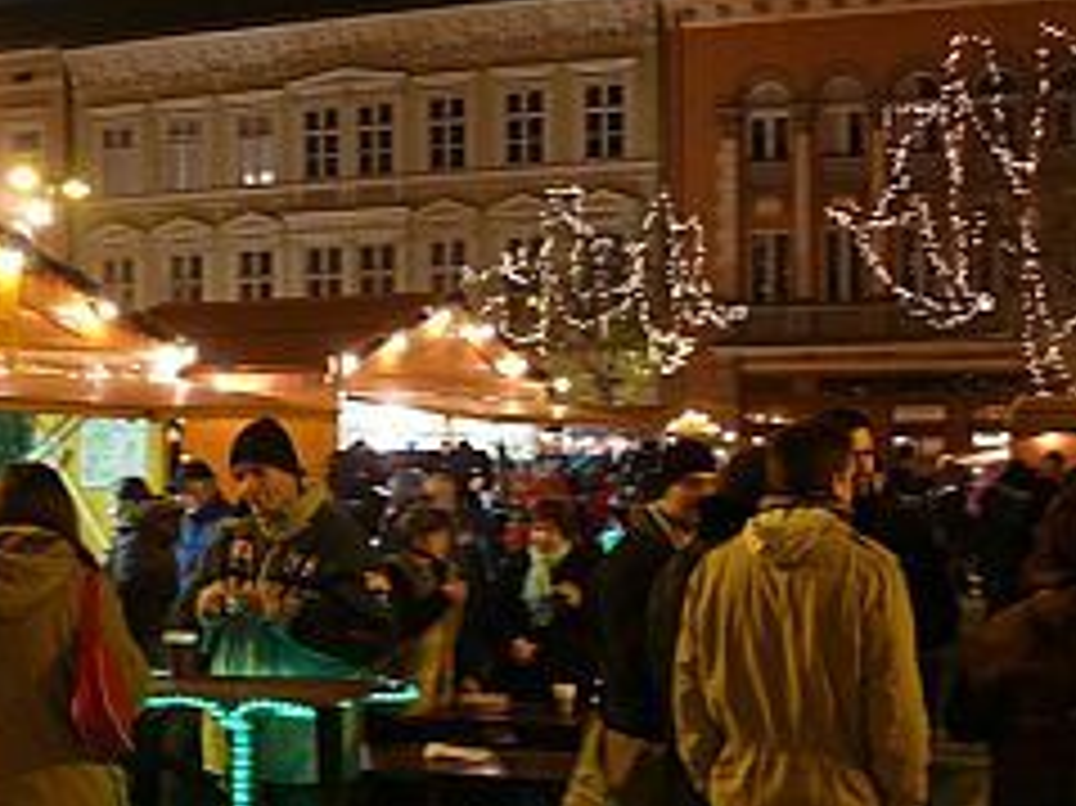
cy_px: 594
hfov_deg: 29.1
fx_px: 2051
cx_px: 324
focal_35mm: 66
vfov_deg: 22.1
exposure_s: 1/4
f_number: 2.8
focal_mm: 7.4
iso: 200
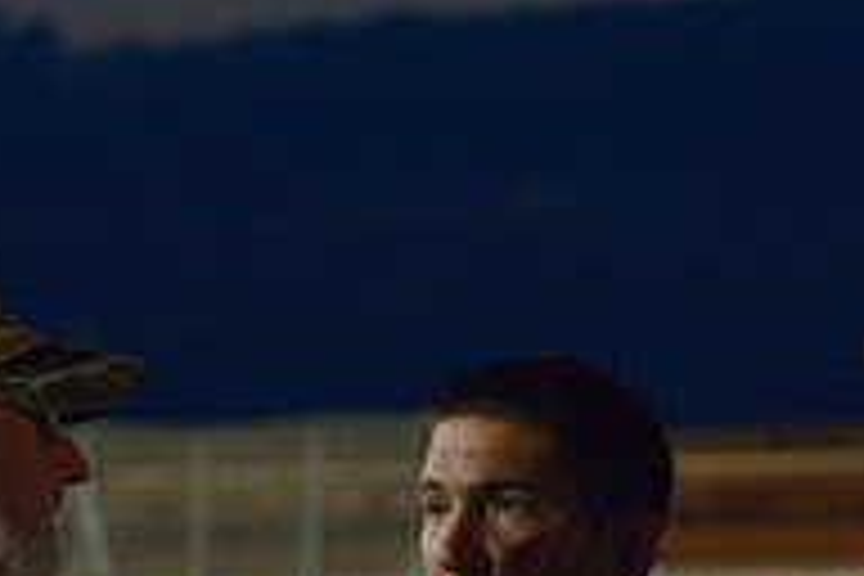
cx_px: 549
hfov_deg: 5.9
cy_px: 646
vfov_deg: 3.9
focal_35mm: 350
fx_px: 8399
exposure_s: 1/250
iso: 5000
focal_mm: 116
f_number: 5
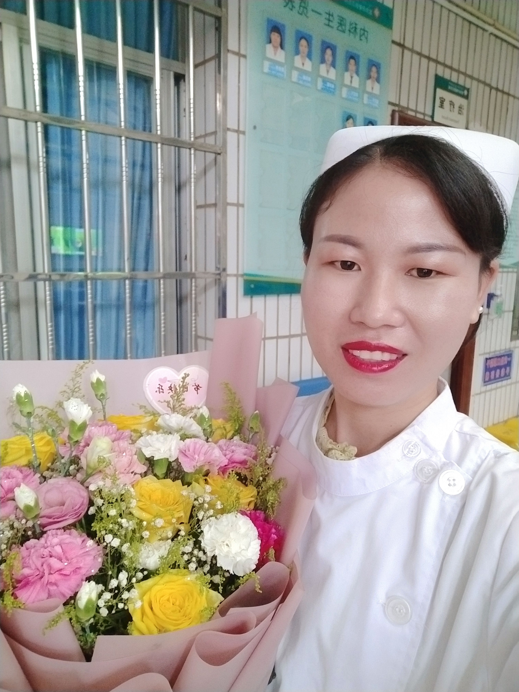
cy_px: 346
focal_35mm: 29
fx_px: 580
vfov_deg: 61.7
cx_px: 260
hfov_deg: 48.2
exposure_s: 1/25
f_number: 2
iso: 532
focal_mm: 3.87
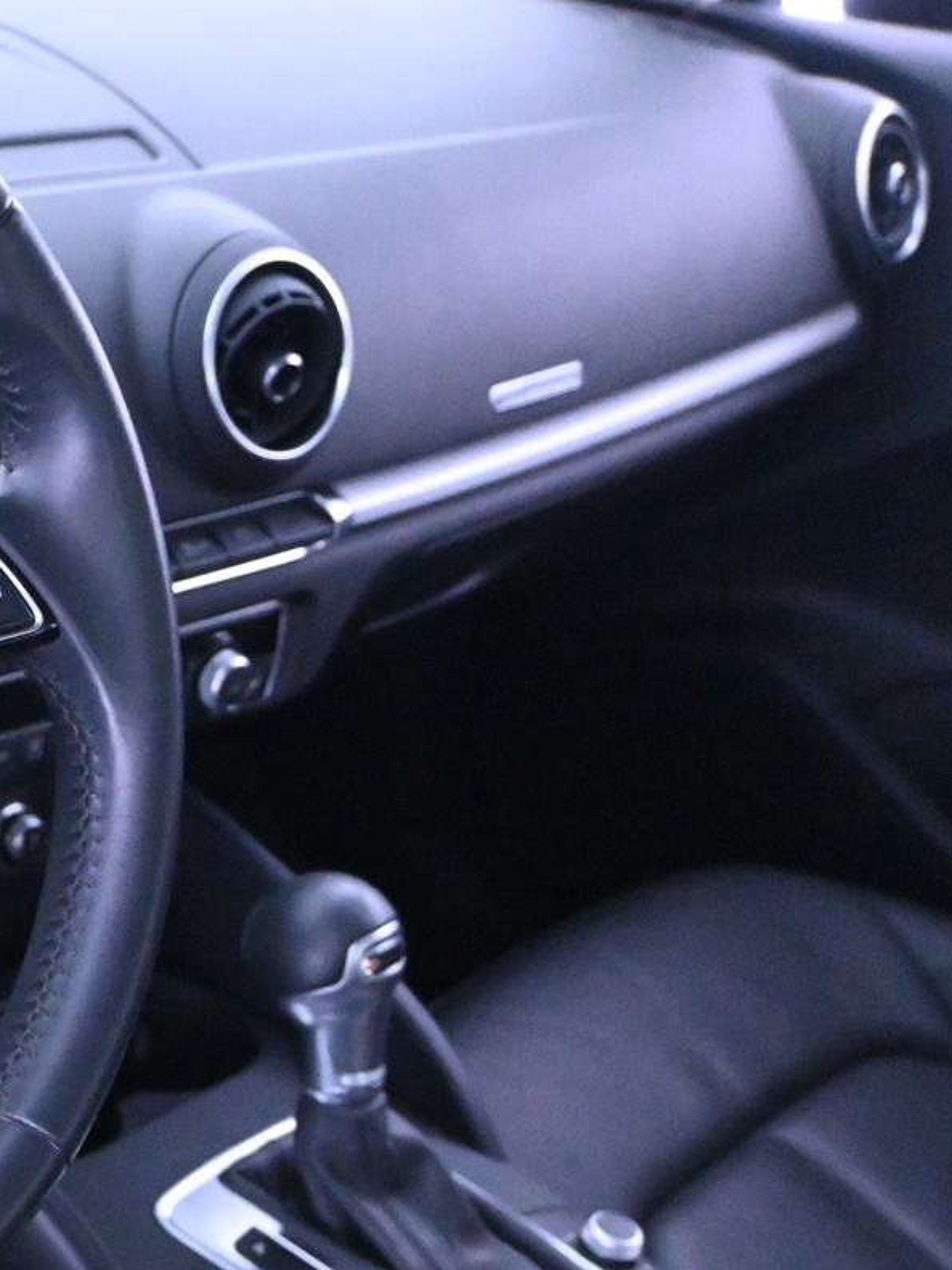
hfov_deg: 20.3
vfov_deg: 29.2
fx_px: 2438
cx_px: -268
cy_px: 700
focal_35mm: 66
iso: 12800
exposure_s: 1/40
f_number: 4
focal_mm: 22.5
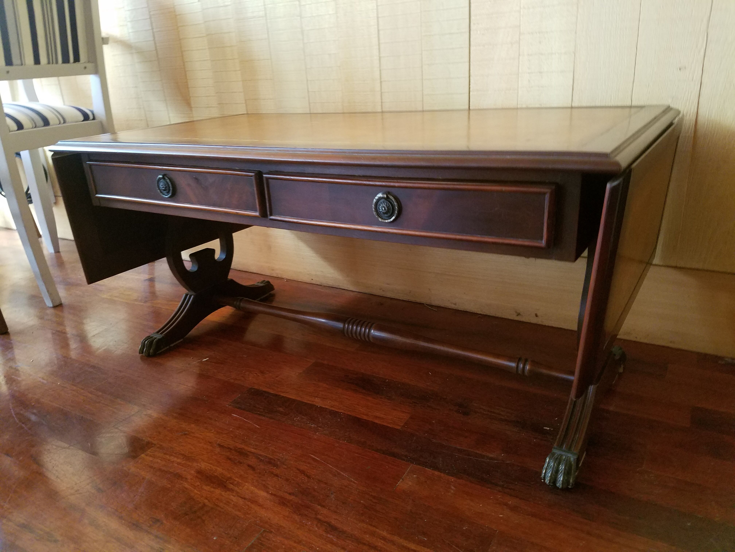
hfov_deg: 67.3
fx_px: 552
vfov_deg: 53.1
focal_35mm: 26
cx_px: 368
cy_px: 276
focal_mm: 4.2
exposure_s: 1/10
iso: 320
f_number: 1.7
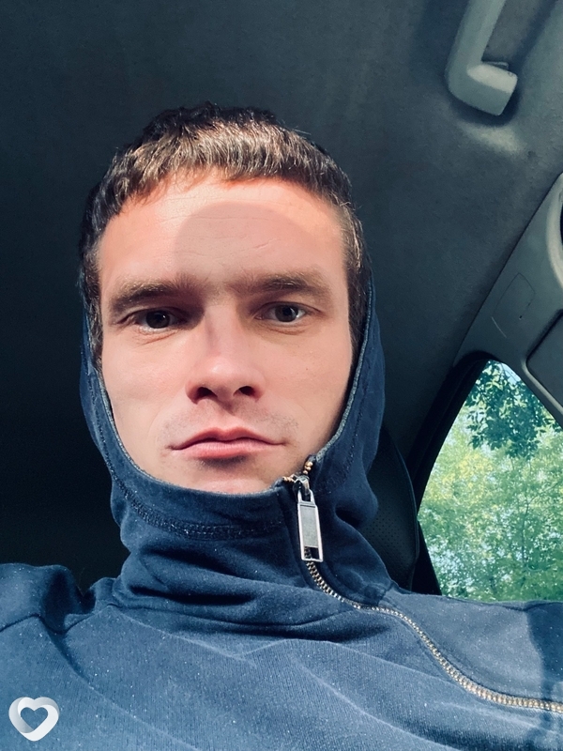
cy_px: 376
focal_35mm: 30
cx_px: 282
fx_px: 651
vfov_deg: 60.0
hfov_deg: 46.8
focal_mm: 2.71
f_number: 2.2
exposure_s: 1/57
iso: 400
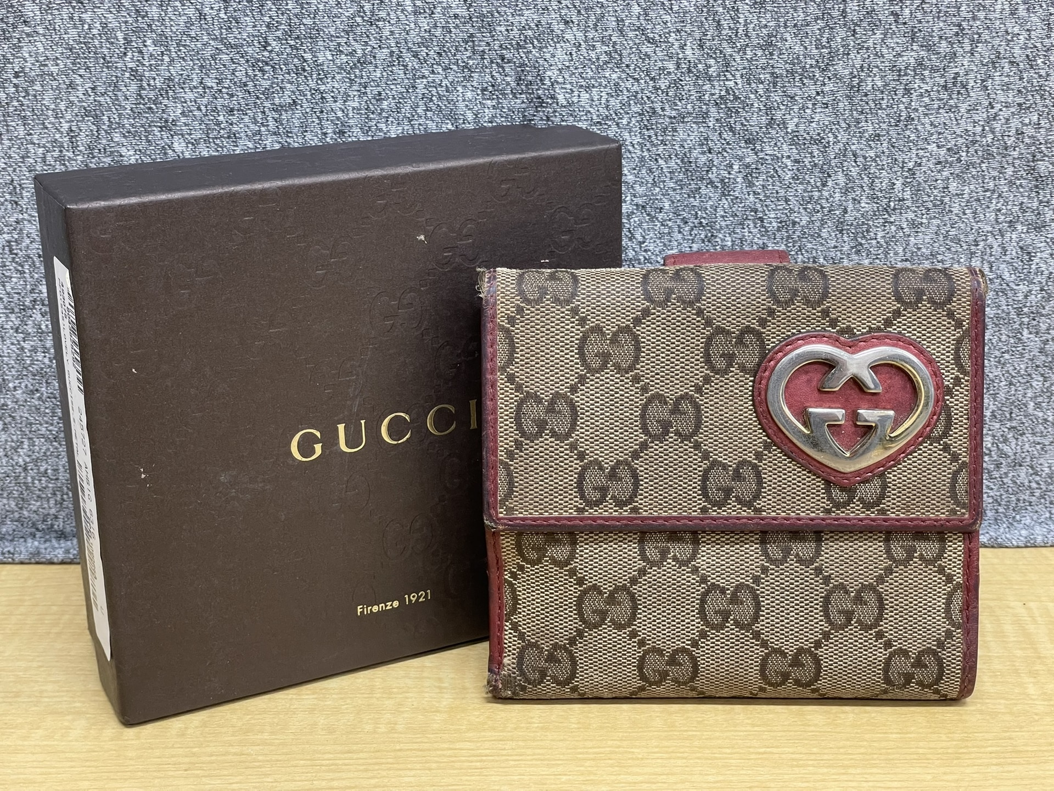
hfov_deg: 36.8
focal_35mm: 52
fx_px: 1583
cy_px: 396
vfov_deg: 28.0
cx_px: 527
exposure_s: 1/60
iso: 200
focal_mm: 6
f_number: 2
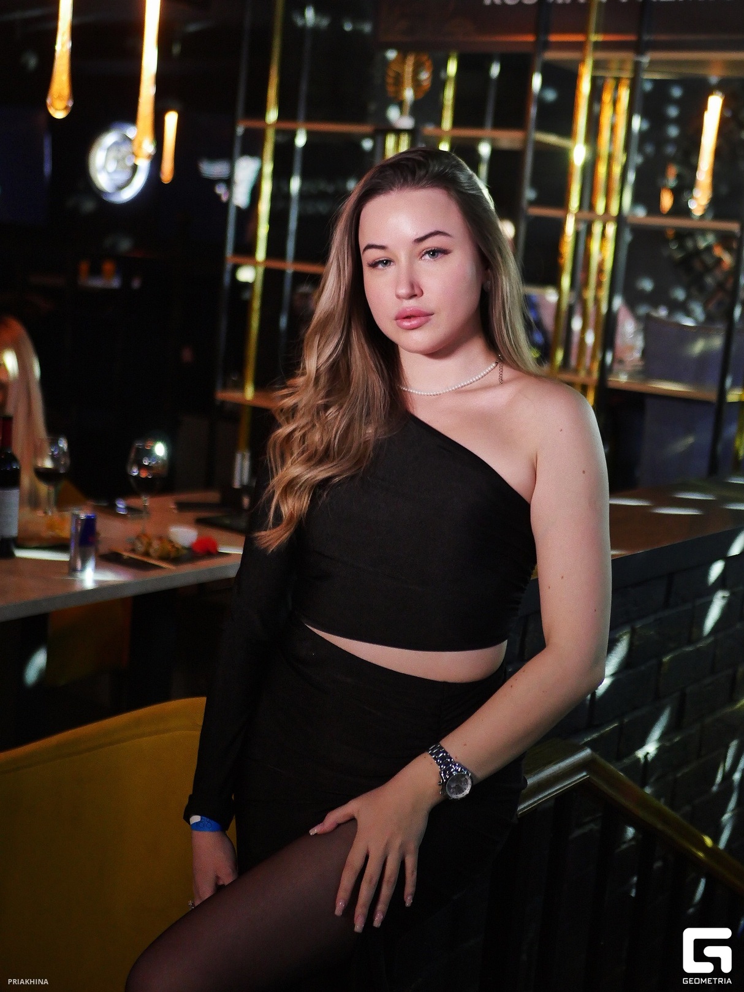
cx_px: 372
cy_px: 496
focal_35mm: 51
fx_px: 1462
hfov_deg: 28.6
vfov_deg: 37.5
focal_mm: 25
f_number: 1.7
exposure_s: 1/100
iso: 1600
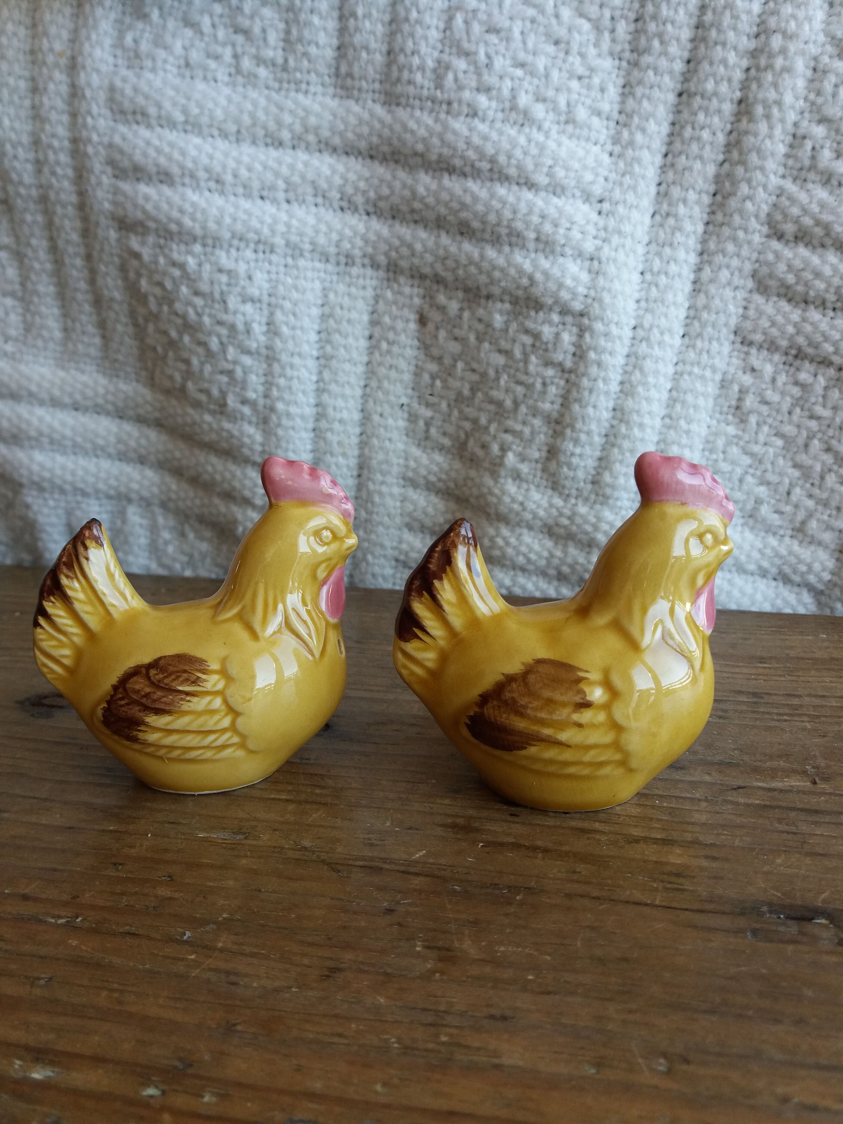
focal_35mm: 28
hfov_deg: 49.7
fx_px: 909
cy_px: 562
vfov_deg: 63.4
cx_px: 422
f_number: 1.9
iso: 64
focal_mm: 3.7
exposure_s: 1/120
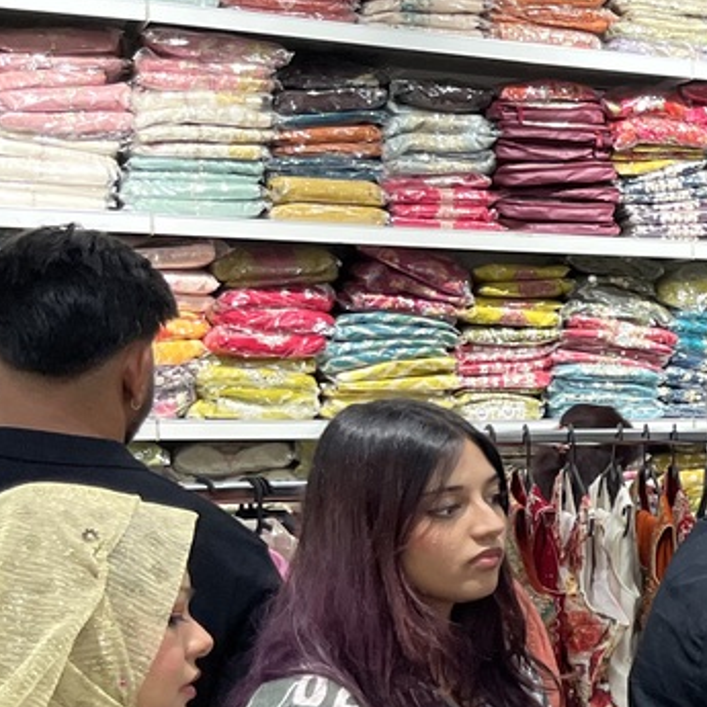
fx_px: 1849
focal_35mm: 80
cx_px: 1164
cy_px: 504
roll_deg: -0.7
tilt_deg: -3.2
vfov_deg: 21.5
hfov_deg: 18.3
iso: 100
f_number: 1.6
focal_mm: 5.1
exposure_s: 1/100
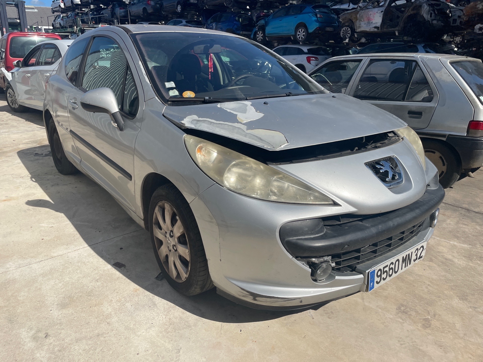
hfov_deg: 67.3
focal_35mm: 26
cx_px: 242
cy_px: 181
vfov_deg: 53.1
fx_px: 363
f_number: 1.6
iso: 32
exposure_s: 1/5291
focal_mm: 4.2
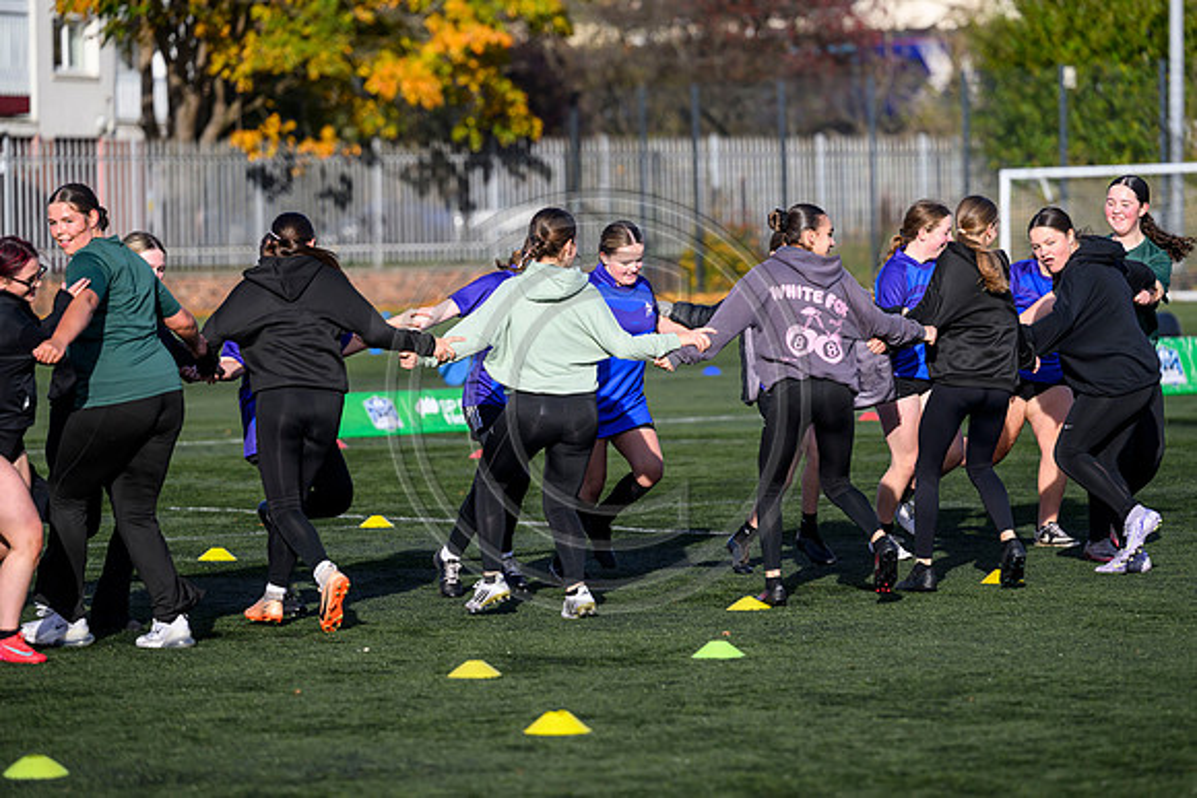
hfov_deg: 12.4
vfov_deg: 8.3
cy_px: 399
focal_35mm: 165
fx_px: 5487
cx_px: 598
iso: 500
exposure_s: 1/4000
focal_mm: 165
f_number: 3.5
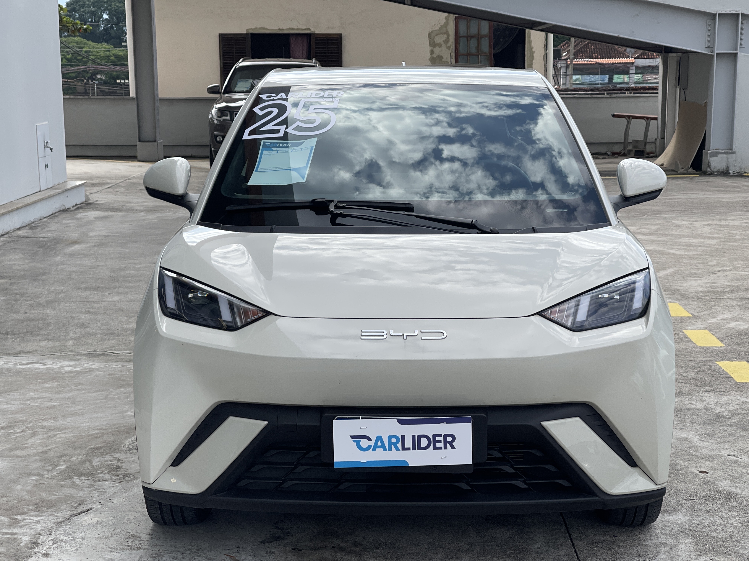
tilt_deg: -8.6
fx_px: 1385
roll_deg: +0.4
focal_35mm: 64
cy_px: 280
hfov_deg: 30.3
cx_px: 374
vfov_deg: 22.9
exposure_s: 1/1119
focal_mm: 7.5
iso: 32
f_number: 2.2
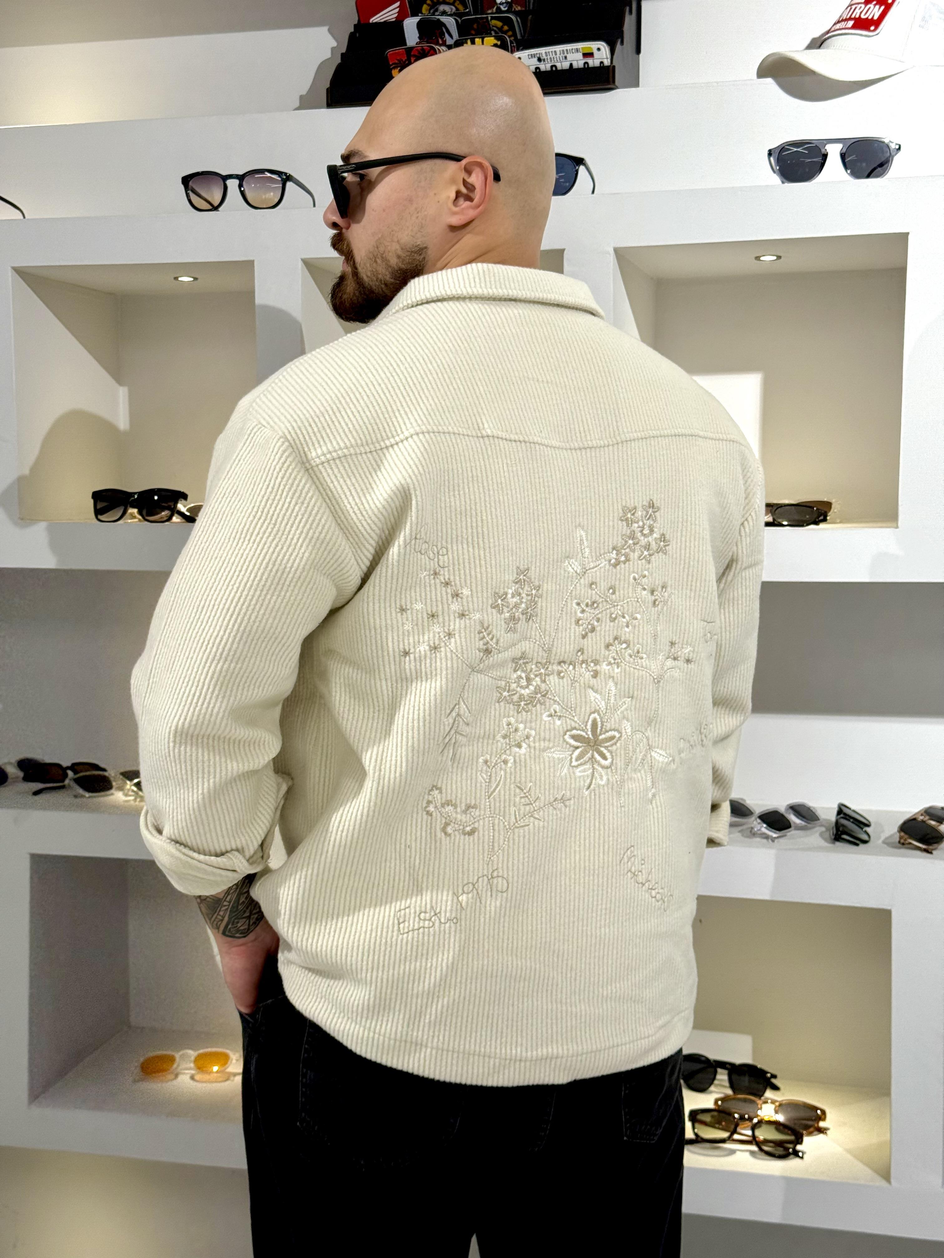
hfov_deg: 30.3
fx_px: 1745
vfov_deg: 39.7
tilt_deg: -4.6
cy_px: 629
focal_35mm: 48
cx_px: 472
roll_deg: -0.3
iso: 64
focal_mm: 6.76
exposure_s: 1/100
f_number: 1.78
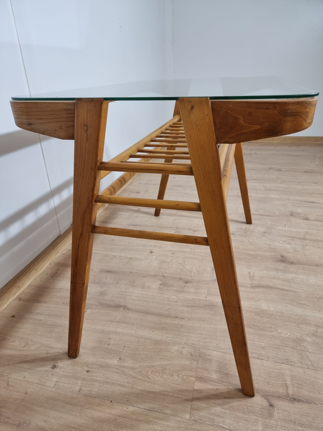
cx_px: 162
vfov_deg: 71.6
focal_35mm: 24
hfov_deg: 56.8
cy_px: 216
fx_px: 299
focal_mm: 6.7
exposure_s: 1/100
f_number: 1.8
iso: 64
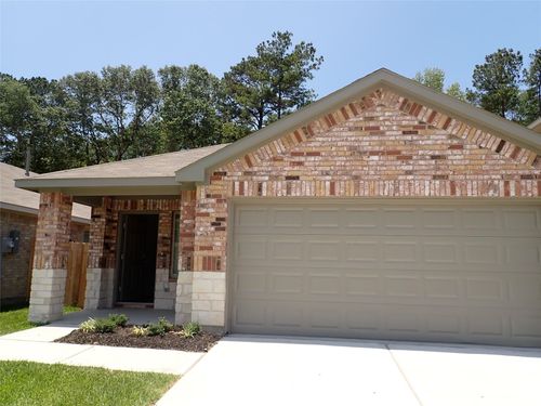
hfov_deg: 69.4
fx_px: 391
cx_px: 270
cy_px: 203
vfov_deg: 54.9
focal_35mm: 25
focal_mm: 4.5
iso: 100
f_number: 8
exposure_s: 1/160
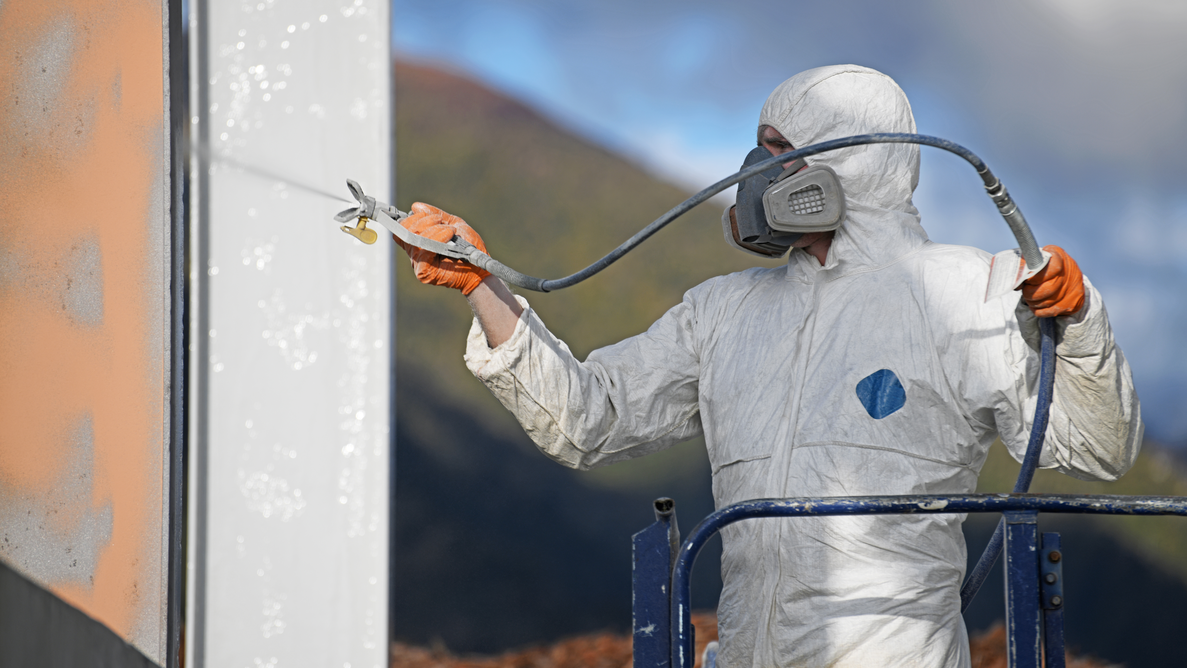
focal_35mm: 231
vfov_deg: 5.3
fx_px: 7271
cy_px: 299
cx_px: 595
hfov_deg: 9.3
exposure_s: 1/320
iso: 31
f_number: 5.3
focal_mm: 220
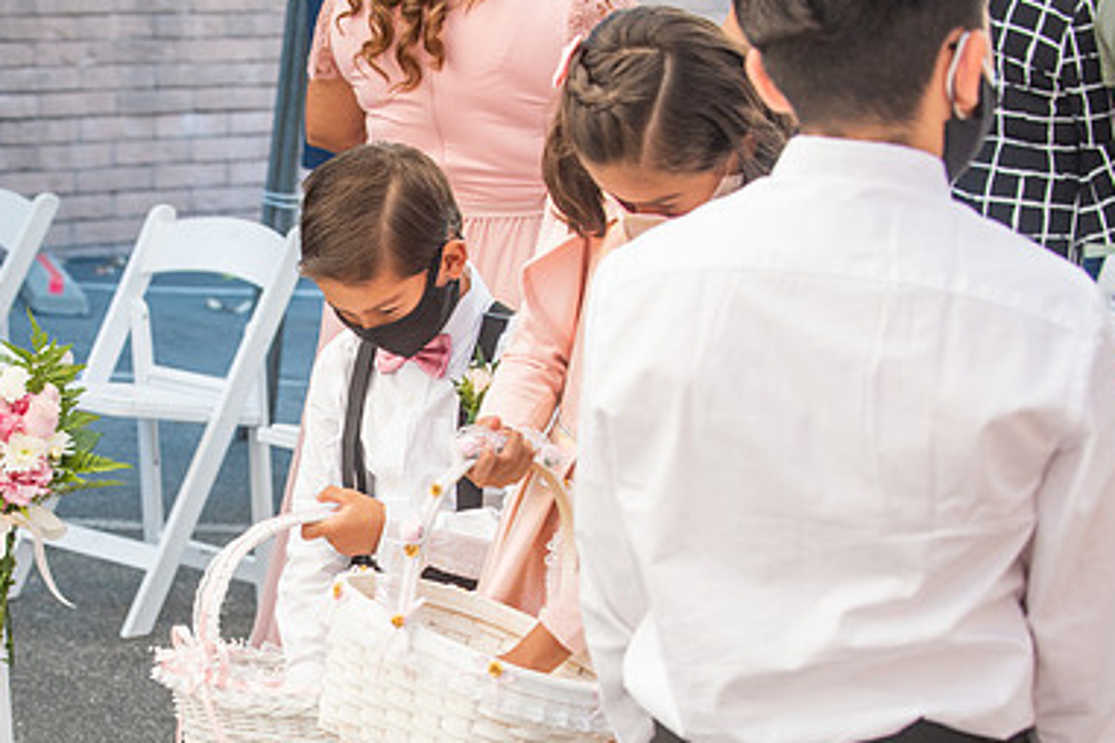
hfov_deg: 18.2
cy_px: 546
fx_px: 3469
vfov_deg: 12.2
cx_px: 299
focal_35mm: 112
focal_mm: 70
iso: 640
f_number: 5.6
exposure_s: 1/125
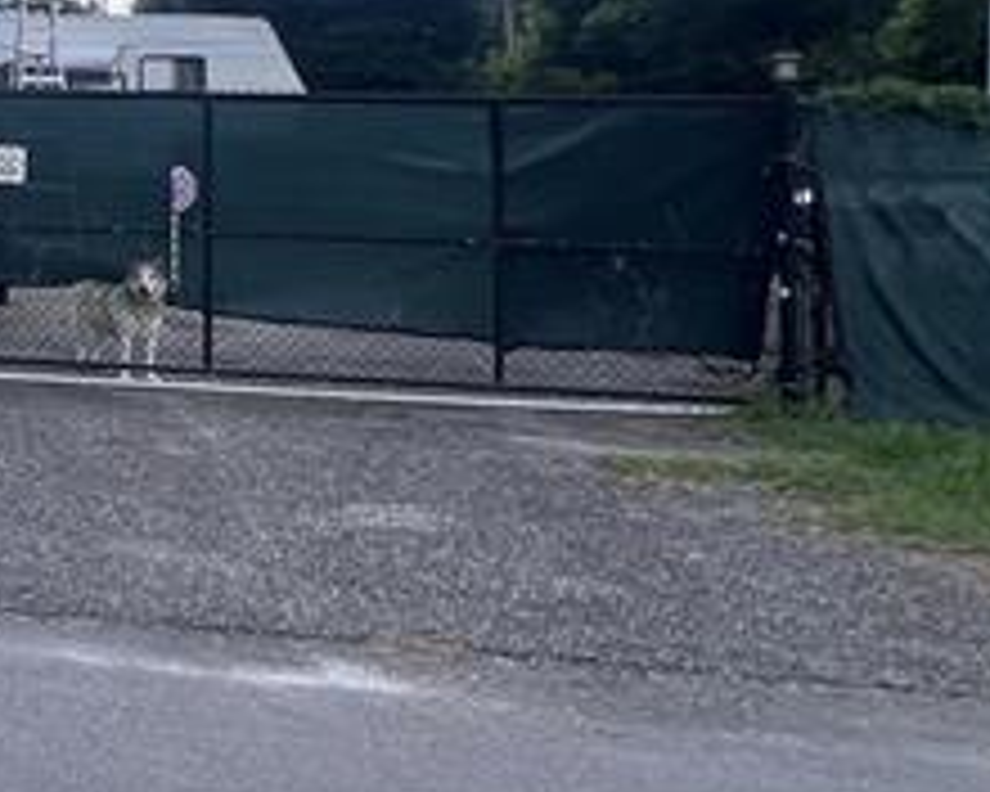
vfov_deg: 24.9
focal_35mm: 59
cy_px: 58
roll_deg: -0.7
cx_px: -824
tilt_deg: +1.9
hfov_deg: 20.9
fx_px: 1729
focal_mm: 1.57
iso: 32
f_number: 1.8
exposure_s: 1/528
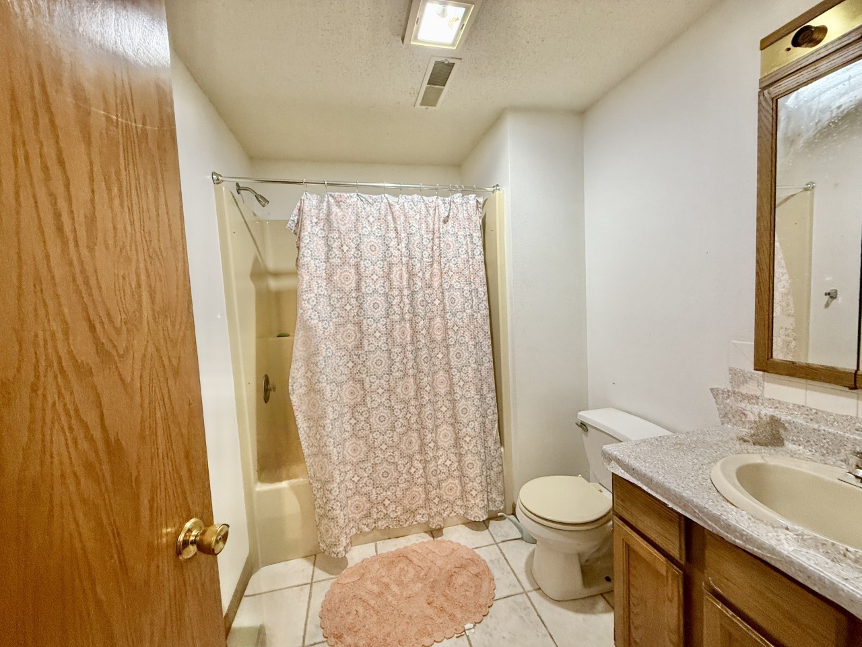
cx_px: 431
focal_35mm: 14
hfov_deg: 102.1
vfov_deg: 85.7
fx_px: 349
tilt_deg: -4.2
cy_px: 324
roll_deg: +2.5
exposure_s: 1/60
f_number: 2.2
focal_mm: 2.22
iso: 320
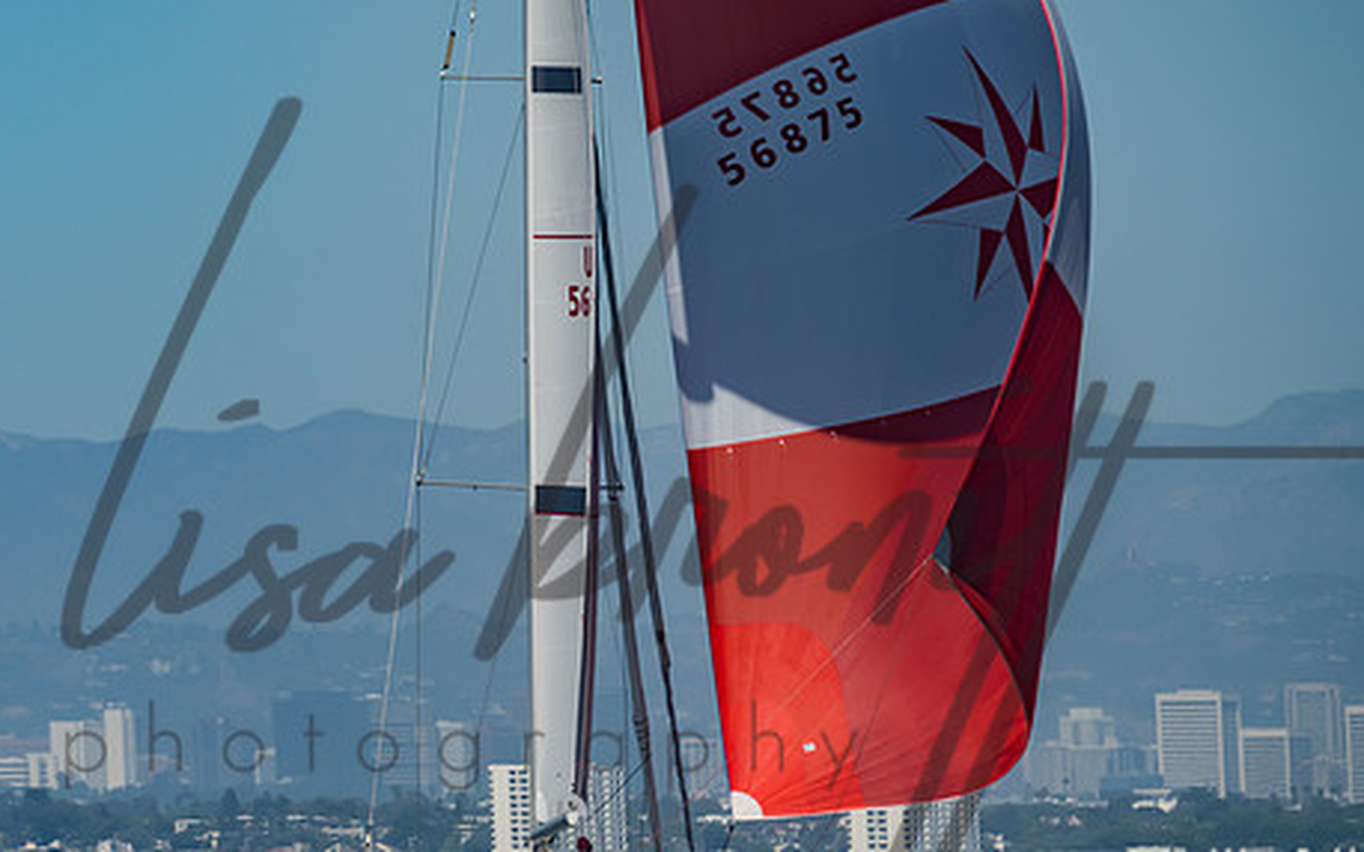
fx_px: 17021
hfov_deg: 4.6
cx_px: 222
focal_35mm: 458
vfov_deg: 2.9
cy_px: 621
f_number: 6.3
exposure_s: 1/800
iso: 160
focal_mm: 200
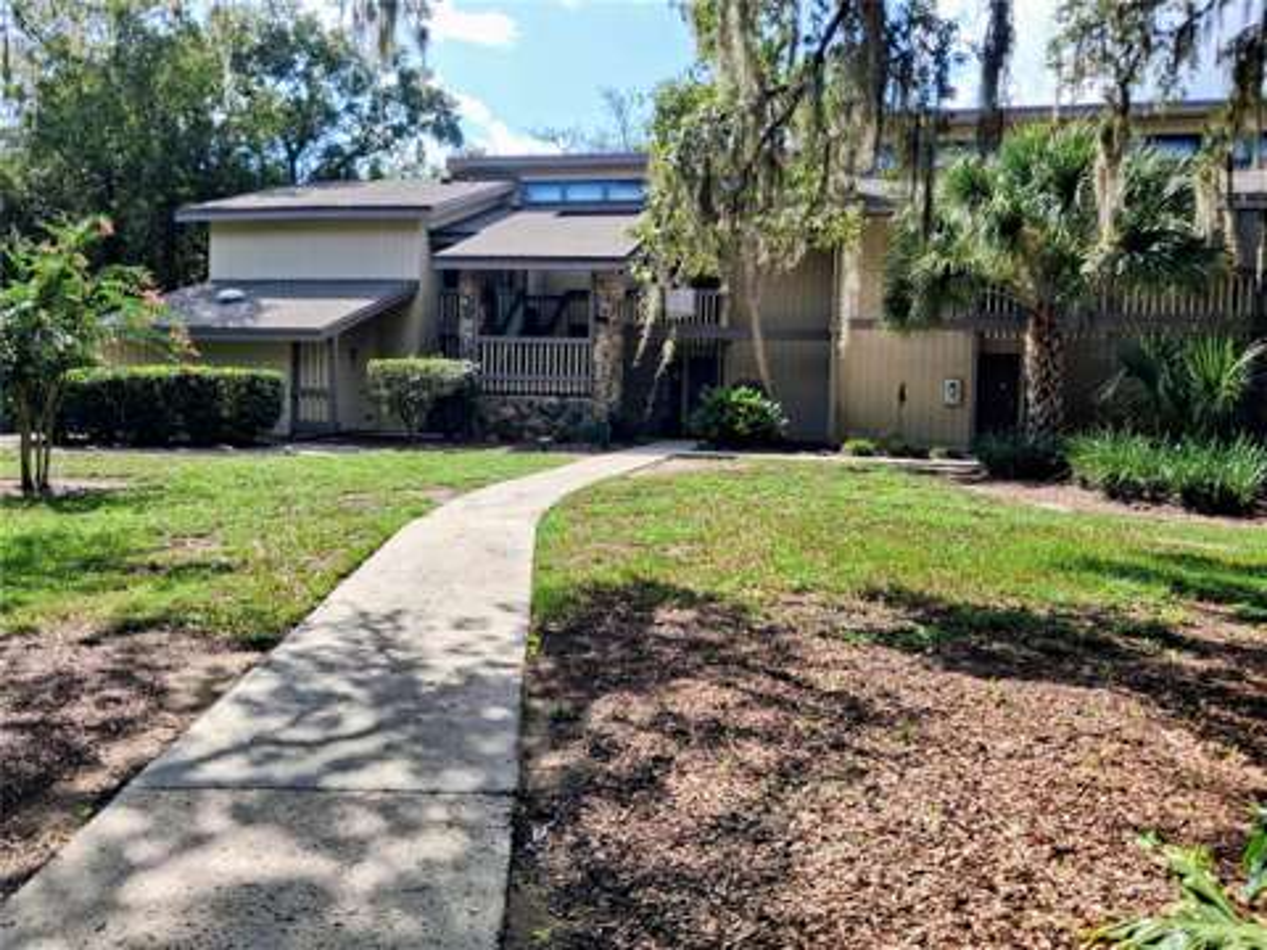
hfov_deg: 65.3
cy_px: 475
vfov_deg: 51.4
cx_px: 634
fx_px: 988
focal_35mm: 27
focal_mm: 4
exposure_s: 1/552
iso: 25
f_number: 1.8
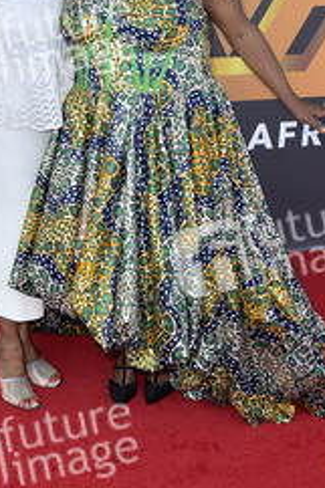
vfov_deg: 37.0
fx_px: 719
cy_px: 149
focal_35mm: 53
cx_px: 94
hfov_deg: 25.3
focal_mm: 32
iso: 250
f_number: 7.1
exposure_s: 1/250
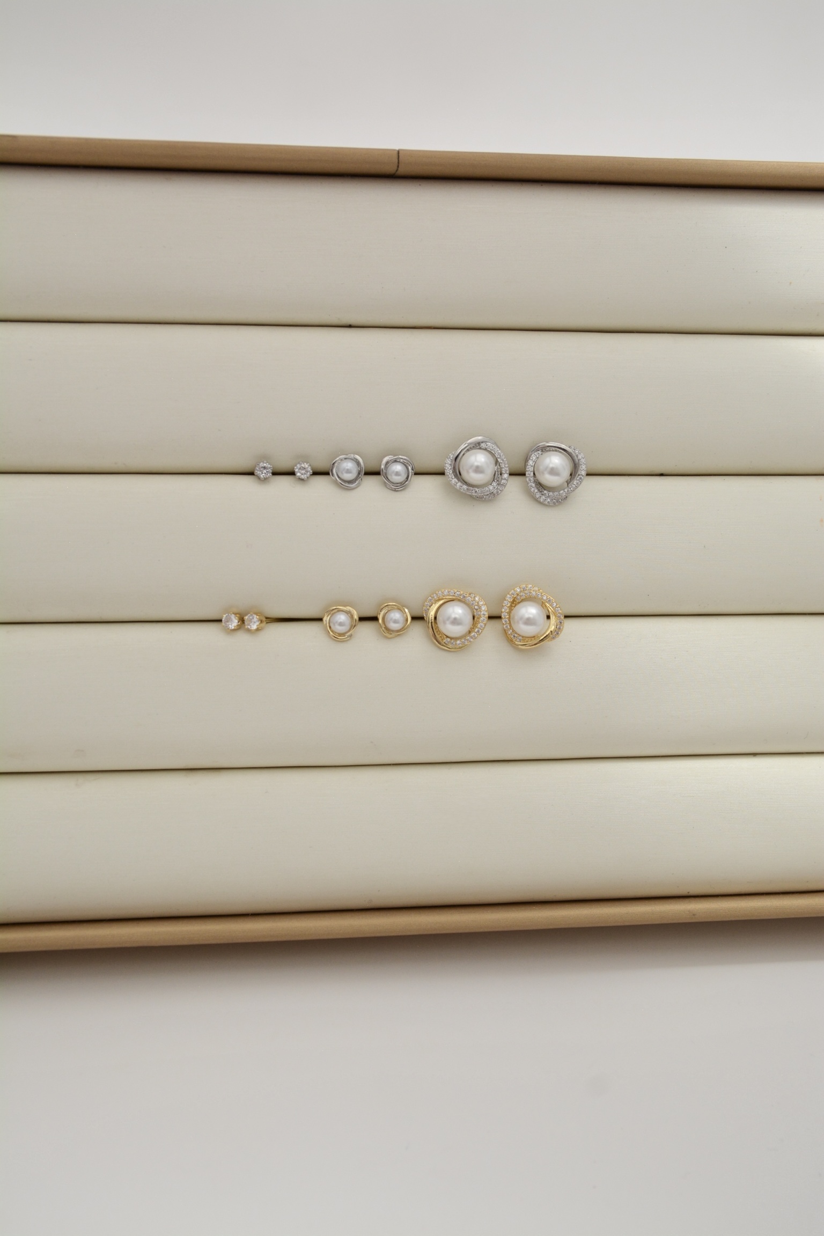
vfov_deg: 41.1
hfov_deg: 28.1
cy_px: 618
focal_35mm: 48
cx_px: 412
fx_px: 1648
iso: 500
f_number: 8
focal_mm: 32
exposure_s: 1/800
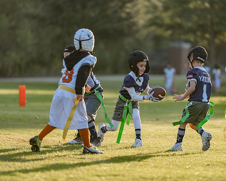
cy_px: 91
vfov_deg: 6.8
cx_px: 135
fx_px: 1518
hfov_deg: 8.5
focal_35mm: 227
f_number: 2.8
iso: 200
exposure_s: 1/1000
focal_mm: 200
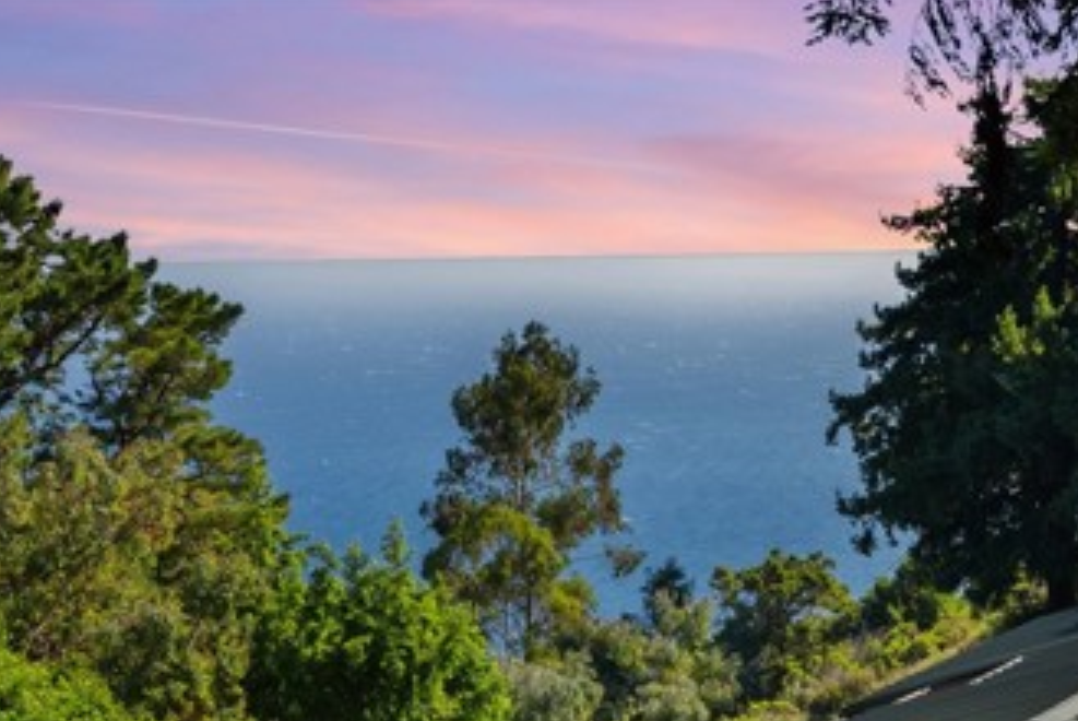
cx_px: 786
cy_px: 687
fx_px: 2038
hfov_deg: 29.2
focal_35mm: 68
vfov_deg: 19.6
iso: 100
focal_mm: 35
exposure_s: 1/15
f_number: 9
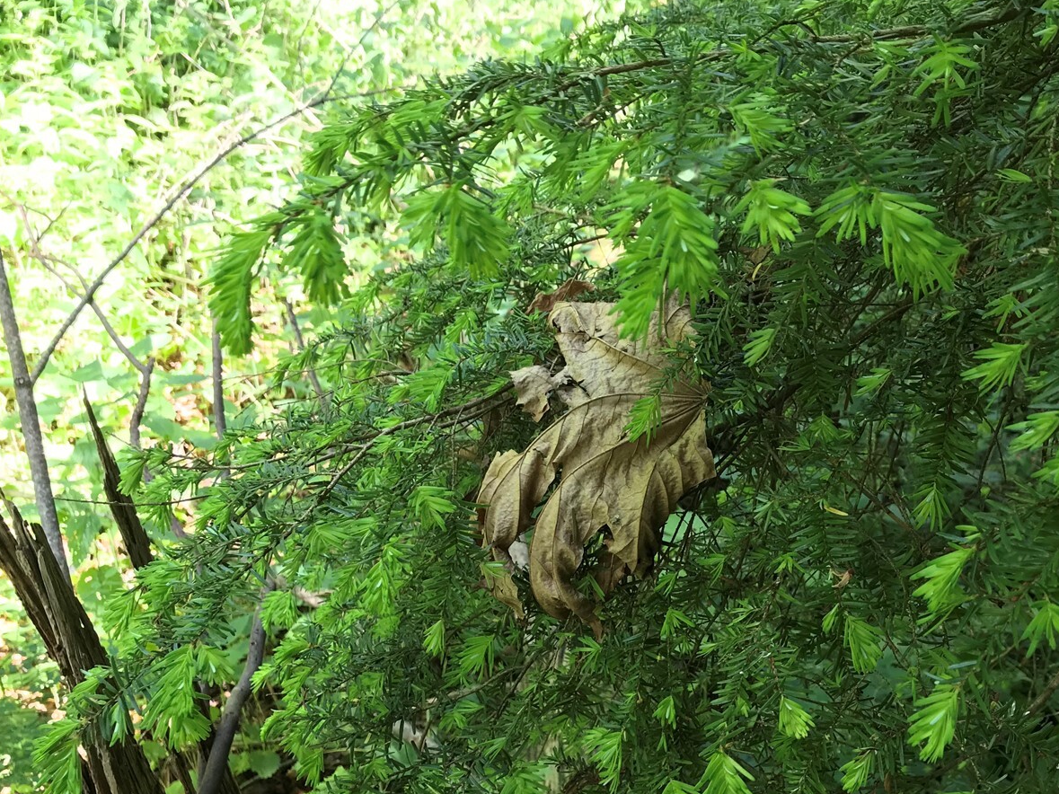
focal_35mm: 38
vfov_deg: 37.5
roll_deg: +0.1
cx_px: 668
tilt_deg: -28.5
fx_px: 1162
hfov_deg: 48.5
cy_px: 486
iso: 25
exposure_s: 1/40
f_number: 1.8
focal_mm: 3.99
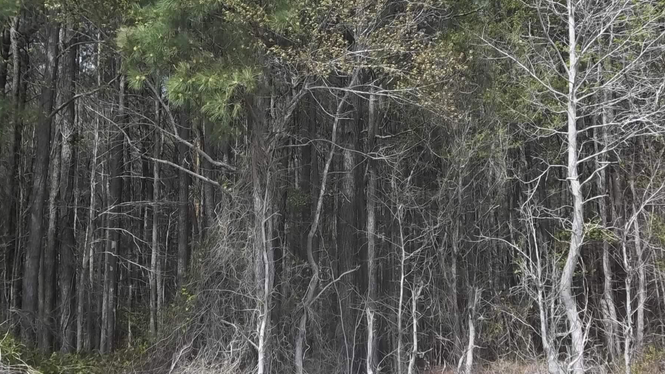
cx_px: 359
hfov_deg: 44.5
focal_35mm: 46
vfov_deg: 26.0
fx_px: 811
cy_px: 176
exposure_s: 1/400
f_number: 4
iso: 80
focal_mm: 6.6
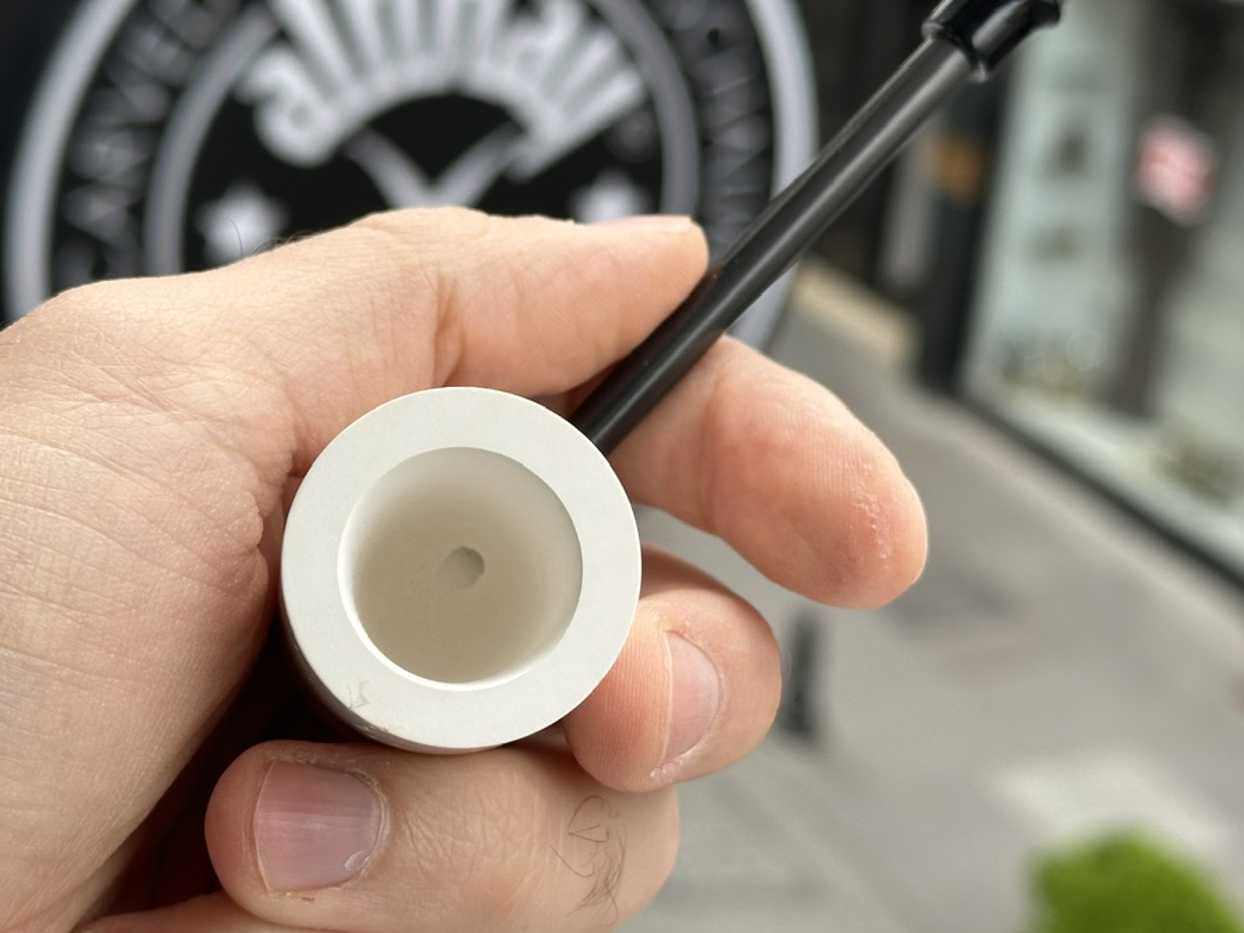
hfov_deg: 28.1
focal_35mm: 69
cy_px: 346
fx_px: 2480
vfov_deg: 21.3
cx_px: 576
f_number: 1.78
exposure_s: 1/1085
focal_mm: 6.86
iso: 64
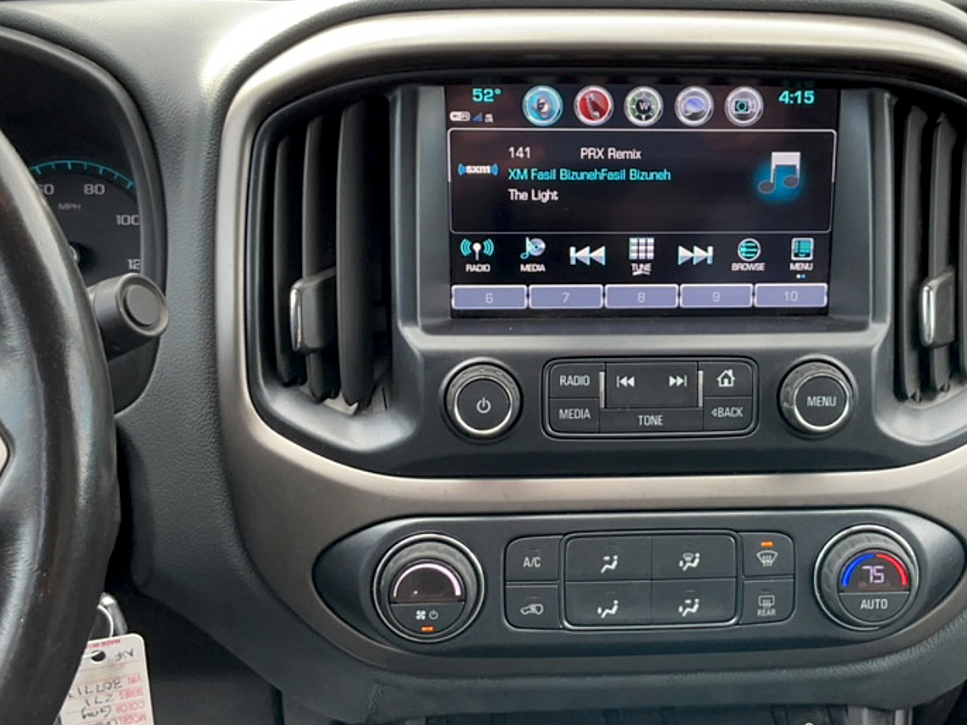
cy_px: 354
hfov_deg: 44.2
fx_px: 1173
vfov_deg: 34.3
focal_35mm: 42
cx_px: 639
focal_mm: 3
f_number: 1.8
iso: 32
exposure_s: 1/60
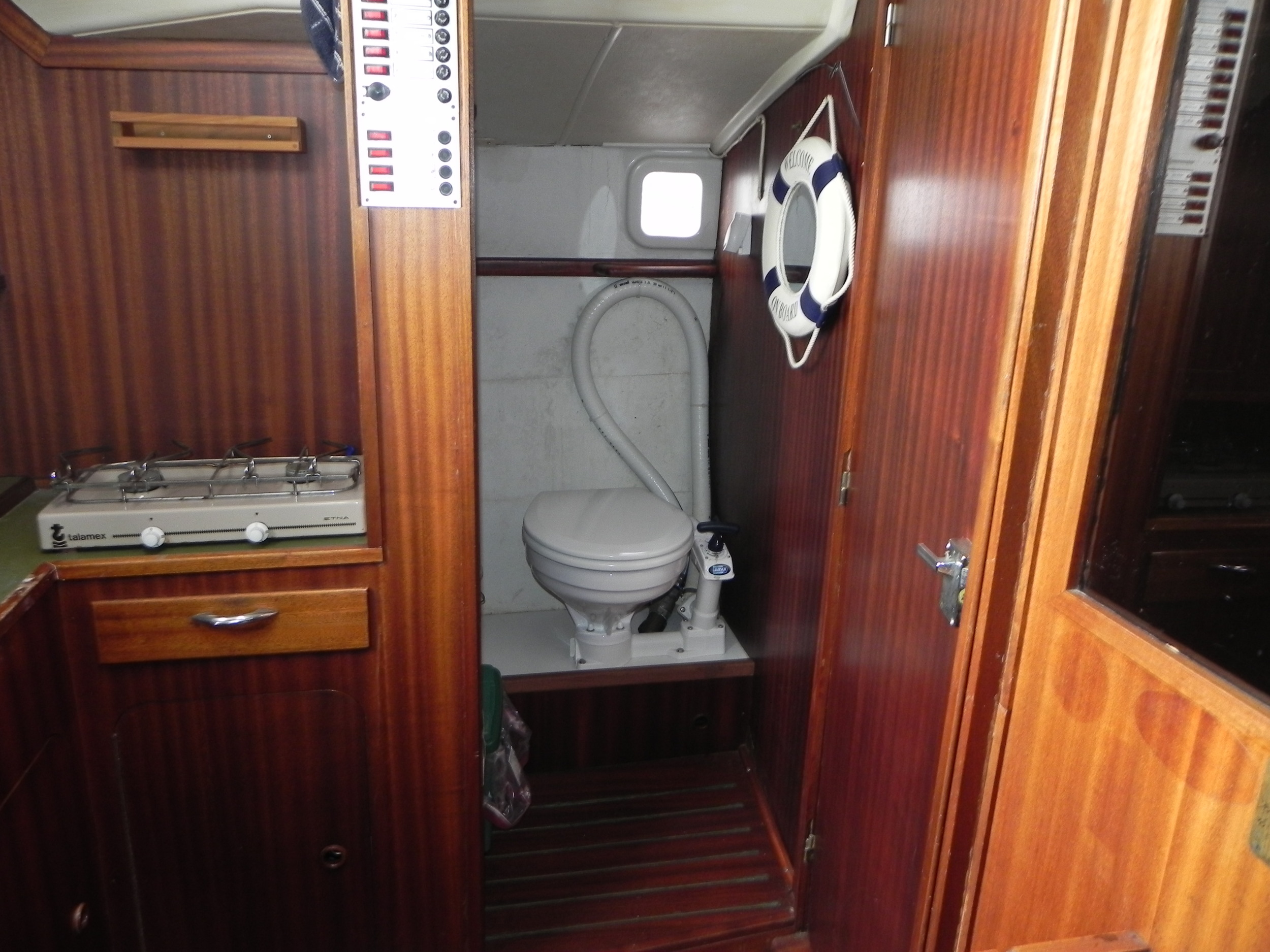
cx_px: 635
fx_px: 954
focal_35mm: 26
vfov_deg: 53.1
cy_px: 476
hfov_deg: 67.3
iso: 200
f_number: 2.8
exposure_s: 1/30
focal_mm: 4.6
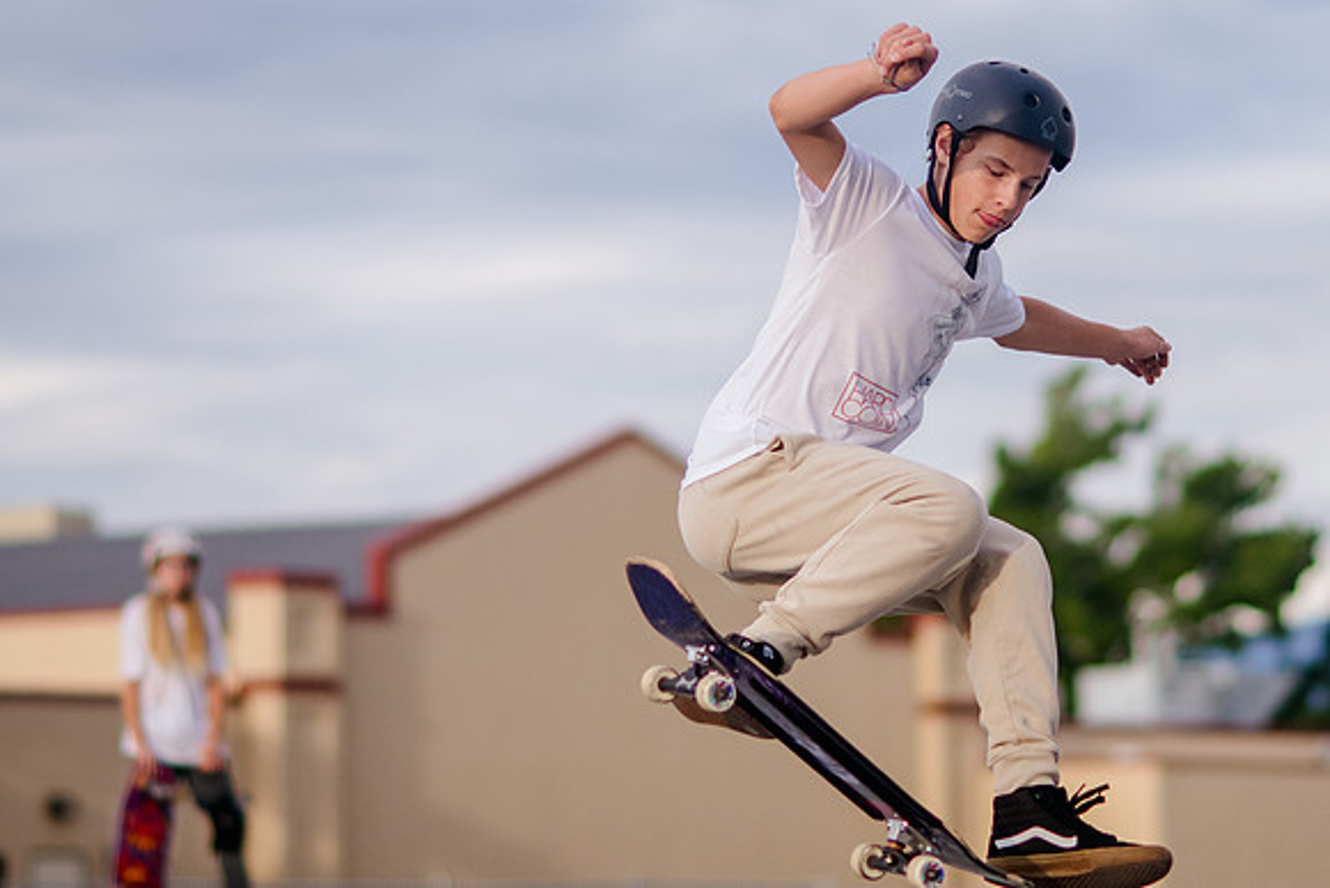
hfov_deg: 10.5
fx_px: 7265
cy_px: 334
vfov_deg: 7.0
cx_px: 830
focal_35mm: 197
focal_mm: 105
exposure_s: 1/3200
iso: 800
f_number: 2
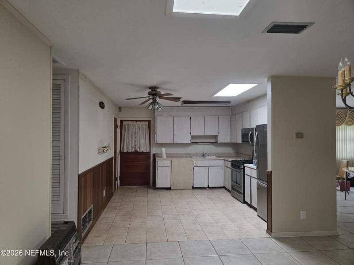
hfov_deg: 73.9
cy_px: 132
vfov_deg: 58.9
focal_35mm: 23
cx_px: 177
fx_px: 235
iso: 250
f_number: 1.7
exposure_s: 1/120
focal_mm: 6.3
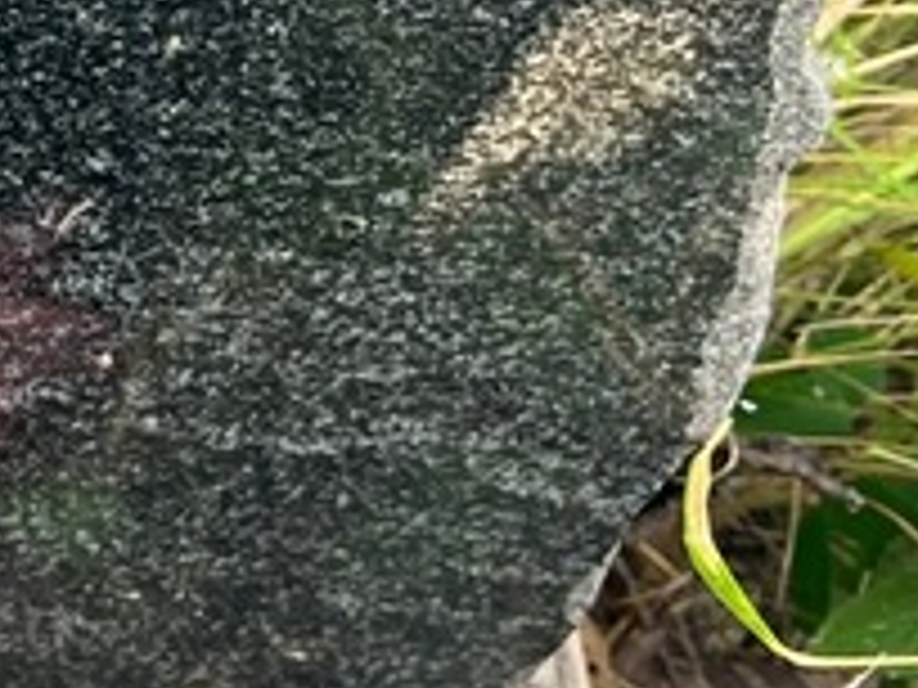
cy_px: -130
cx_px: -666
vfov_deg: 14.1
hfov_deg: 16.5
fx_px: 2705
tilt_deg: -39.2
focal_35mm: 102
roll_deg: -7.0
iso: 64
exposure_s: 1/121
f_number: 1.5
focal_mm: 5.7
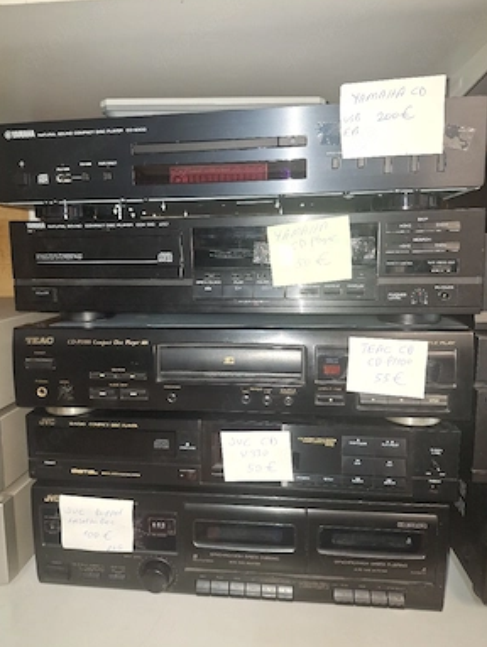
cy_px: 313
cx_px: 235
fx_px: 449
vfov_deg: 71.5
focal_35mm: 24
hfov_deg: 56.9
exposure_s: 1/50
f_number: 1.8
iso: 125
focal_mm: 5.54
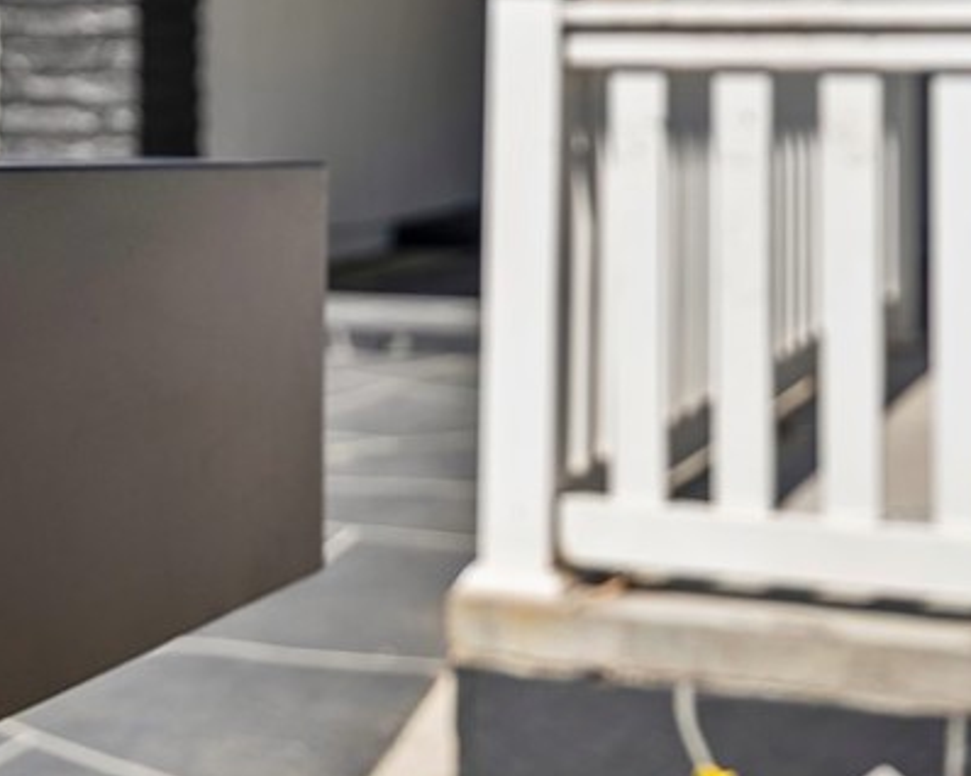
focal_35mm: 87
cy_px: 67
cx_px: 144
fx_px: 2499
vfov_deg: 17.4
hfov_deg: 21.6
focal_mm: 24
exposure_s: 1/2000
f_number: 2.8
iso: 100
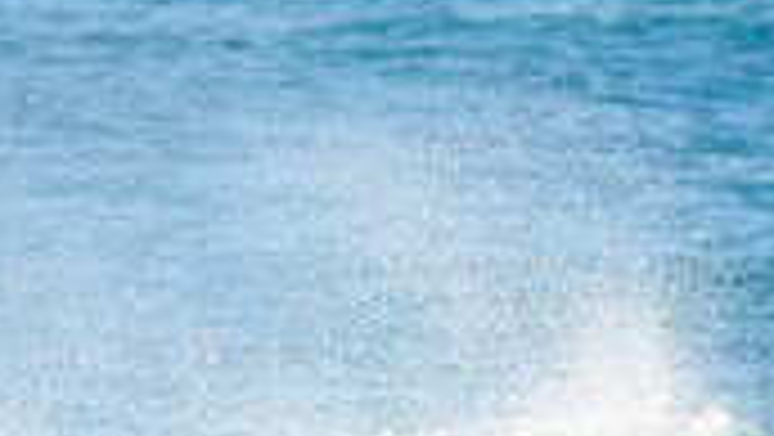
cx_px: 324
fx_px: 36328
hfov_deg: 1.2
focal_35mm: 1769
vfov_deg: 0.7
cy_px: 766
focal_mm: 500
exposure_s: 1/1600
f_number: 5.6
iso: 400
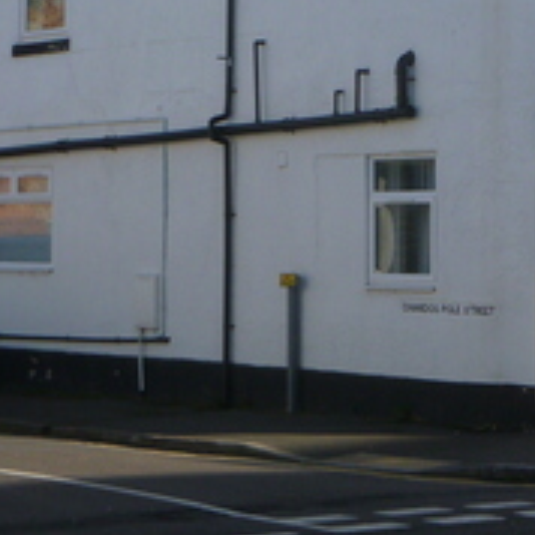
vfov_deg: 13.4
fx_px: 2273
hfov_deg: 13.3
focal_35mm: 130
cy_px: 132
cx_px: 469
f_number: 3.7
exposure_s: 1/500
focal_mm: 7.4
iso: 100
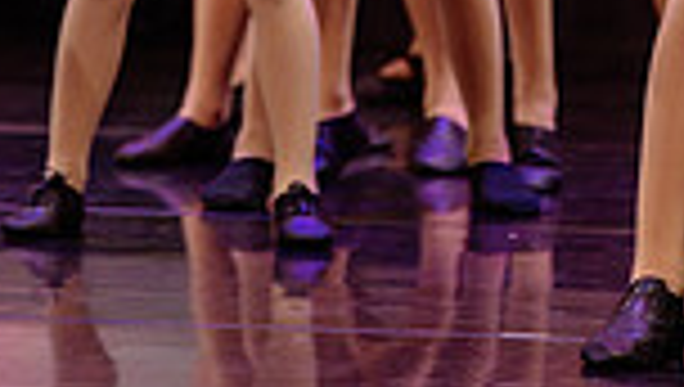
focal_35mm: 662
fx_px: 12024
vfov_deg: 1.8
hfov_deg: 3.3
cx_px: 161
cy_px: -516
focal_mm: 150
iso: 1600
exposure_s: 1/320
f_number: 2.8
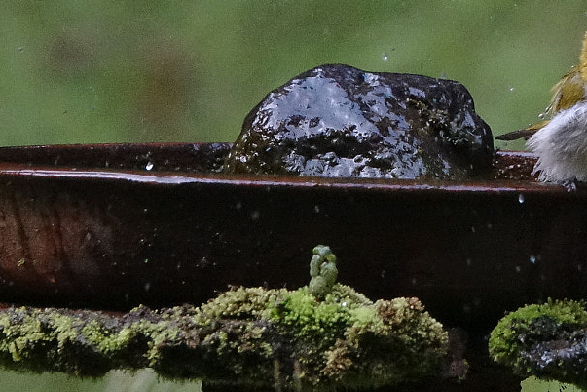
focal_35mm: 1593
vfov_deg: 0.9
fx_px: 25973
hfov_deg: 1.3
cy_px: 19
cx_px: 473
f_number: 5.6
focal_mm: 220
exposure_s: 1/1000
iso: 3200
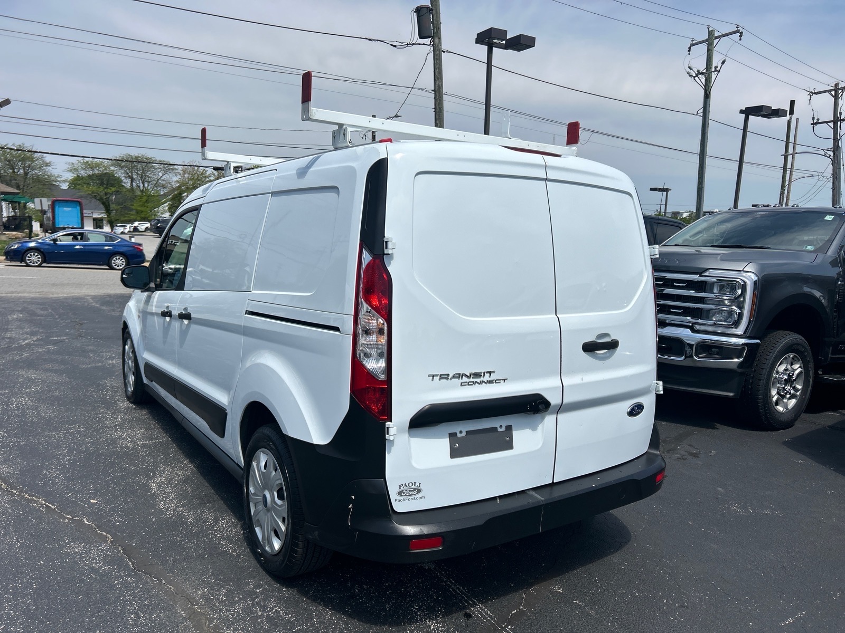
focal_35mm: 26
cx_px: 422
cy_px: 316
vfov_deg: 53.1
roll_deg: -1.9
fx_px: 635
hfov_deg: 67.3
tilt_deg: -9.5
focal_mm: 5.7
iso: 50
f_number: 1.5
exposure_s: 1/9434
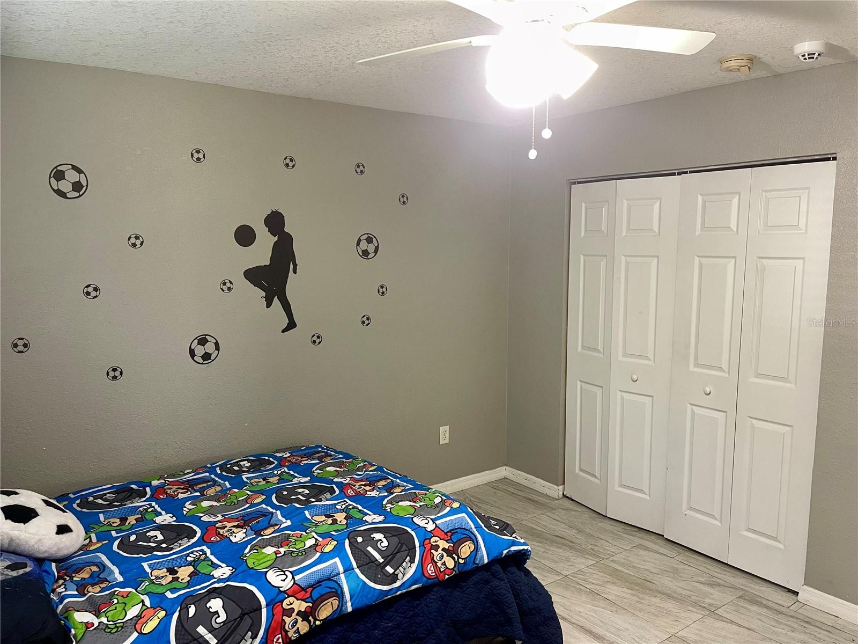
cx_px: 429
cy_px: 322
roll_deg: -0.1
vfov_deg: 54.9
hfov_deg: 69.4
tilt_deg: -6.2
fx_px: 620
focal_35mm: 25
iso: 125
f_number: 1.6
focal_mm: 5.1
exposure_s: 1/60
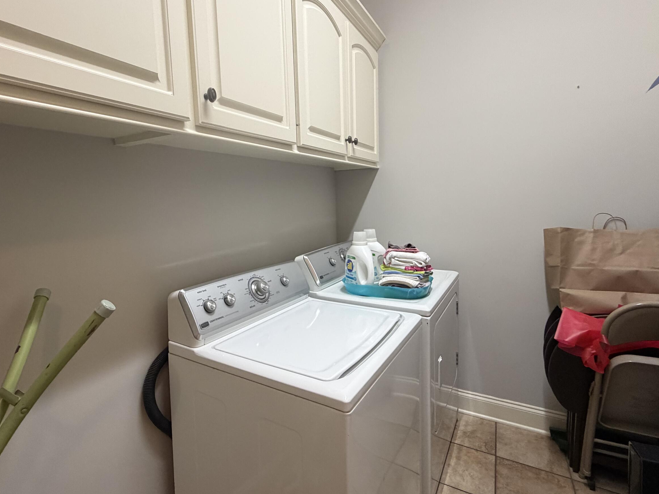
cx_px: 298
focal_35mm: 18
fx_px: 343
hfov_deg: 87.5
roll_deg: +2.0
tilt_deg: -5.4
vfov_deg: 71.5
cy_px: 231
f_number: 2.2
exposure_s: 1/60
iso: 320
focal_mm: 2.22
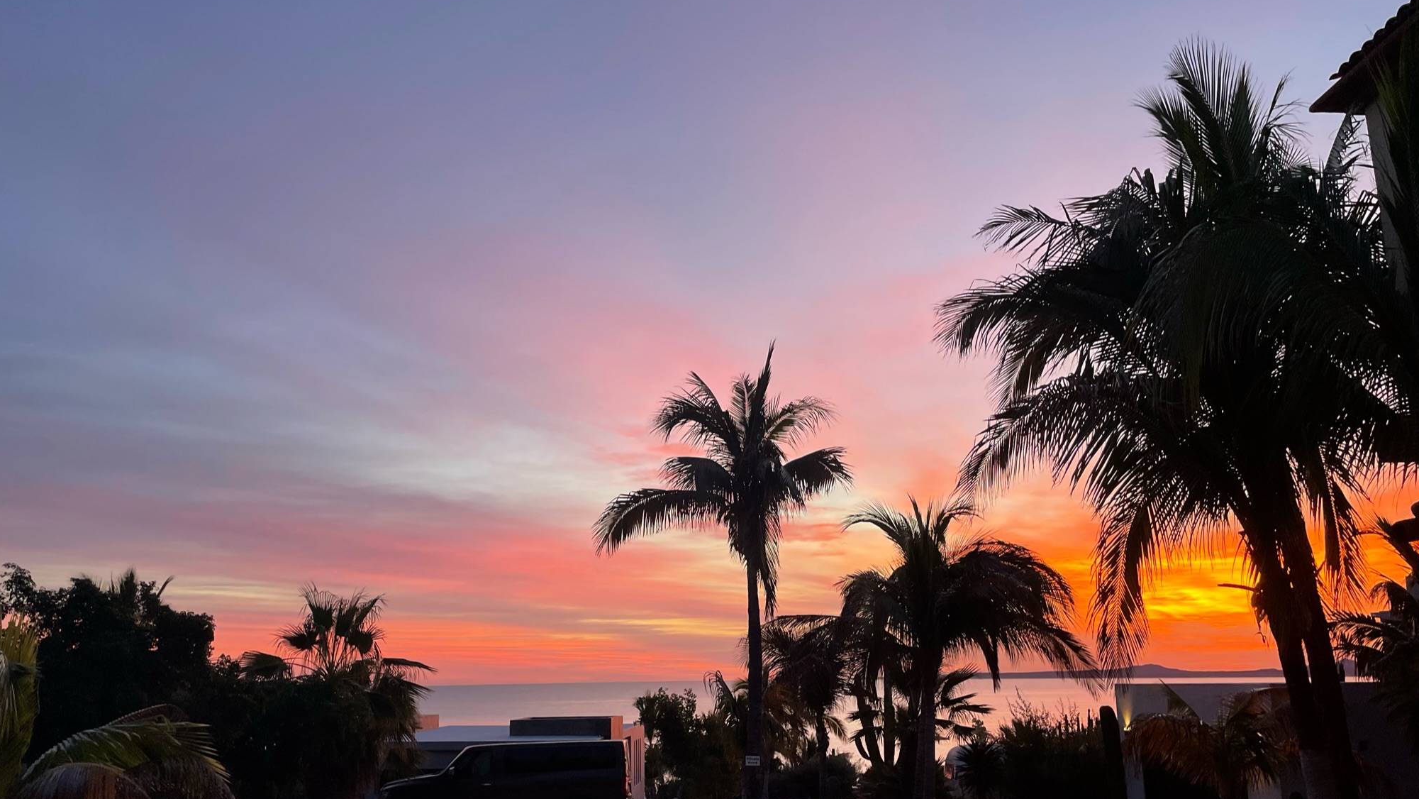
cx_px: 700
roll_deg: +0.9
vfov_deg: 39.9
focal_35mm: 29
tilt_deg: +9.6
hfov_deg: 66.1
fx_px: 1091
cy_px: 501
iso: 125
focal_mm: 4.2
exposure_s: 1/109
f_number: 1.6
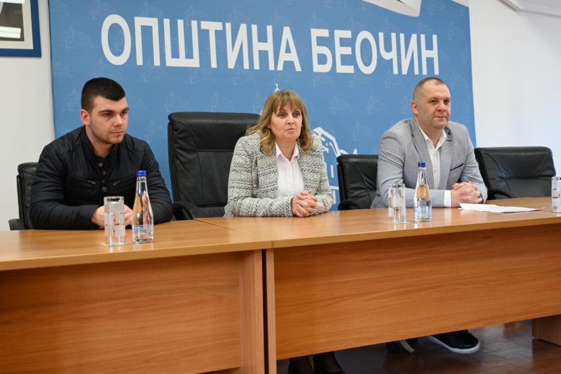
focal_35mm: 40
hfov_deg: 48.5
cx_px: 280
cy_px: 187
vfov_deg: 33.4
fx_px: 623
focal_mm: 40
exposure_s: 1/250
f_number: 4
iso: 2000
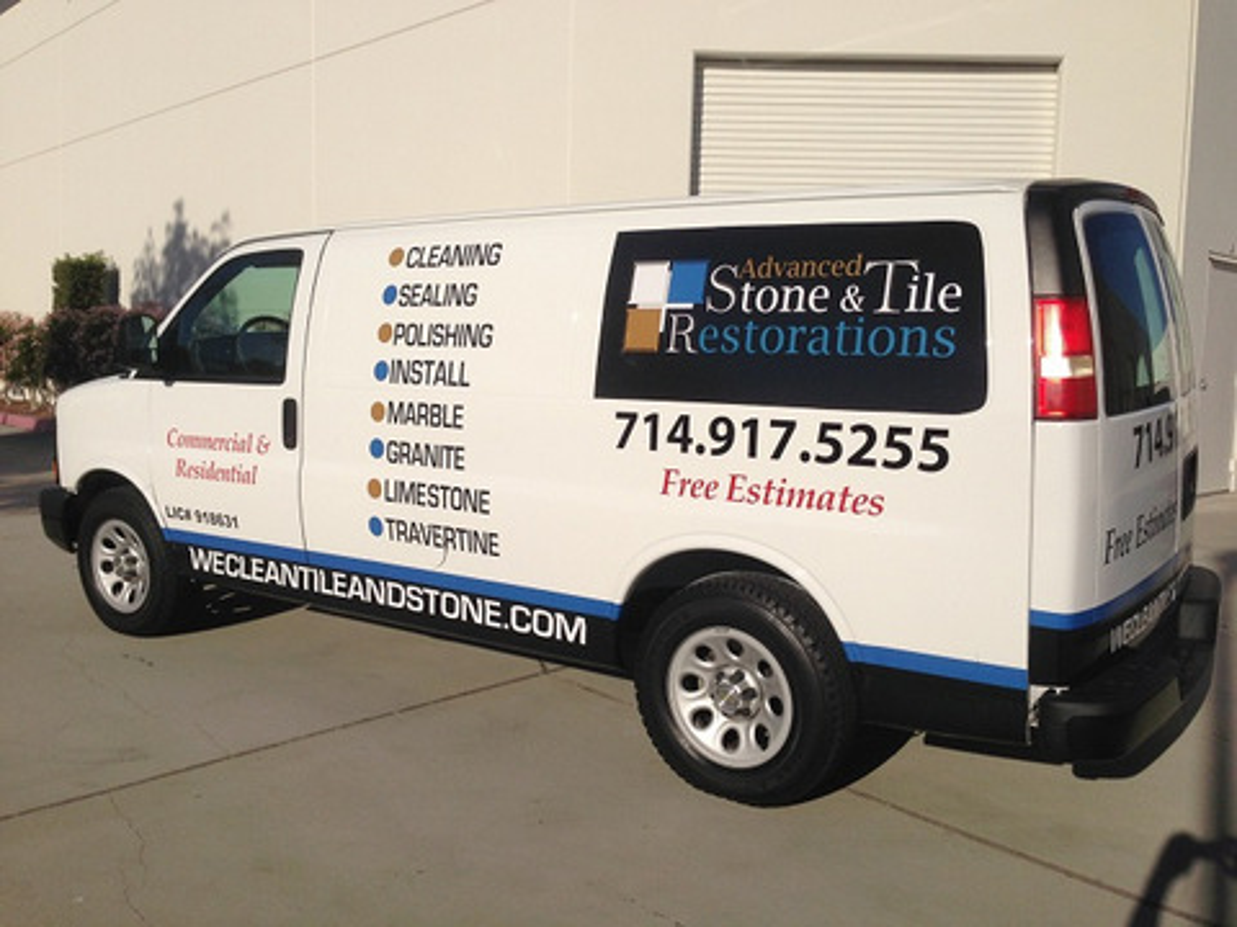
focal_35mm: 33
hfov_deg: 55.4
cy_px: 464
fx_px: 1179
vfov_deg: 42.9
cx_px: 618
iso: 50
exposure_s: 1/4926
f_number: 2.4
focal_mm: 4.12
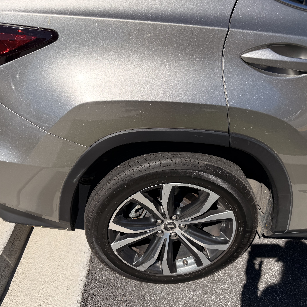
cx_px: 134
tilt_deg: -28.5
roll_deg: +2.6
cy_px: 154
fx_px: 291
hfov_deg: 55.5
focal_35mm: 29
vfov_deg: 55.6
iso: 100
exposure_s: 1/8130
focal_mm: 6.76
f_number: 1.78
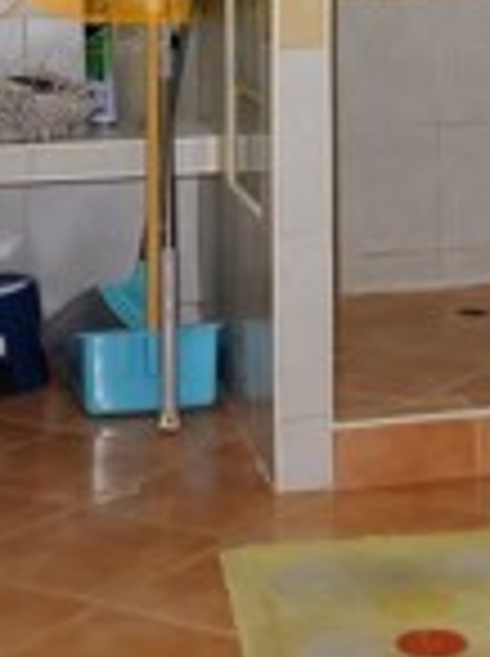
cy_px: -94
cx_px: 517
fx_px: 1798
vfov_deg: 19.7
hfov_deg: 15.2
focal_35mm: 95
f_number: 3.5
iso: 200
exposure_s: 1/30
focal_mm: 16
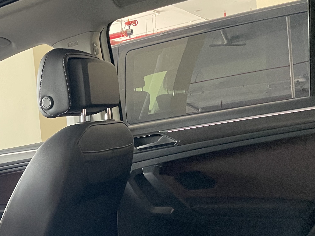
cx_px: 13
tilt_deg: -6.1
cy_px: 187
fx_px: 482
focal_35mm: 53
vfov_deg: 27.0
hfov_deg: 33.6
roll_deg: +4.9
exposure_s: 1/40
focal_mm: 4.2
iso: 500
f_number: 1.6
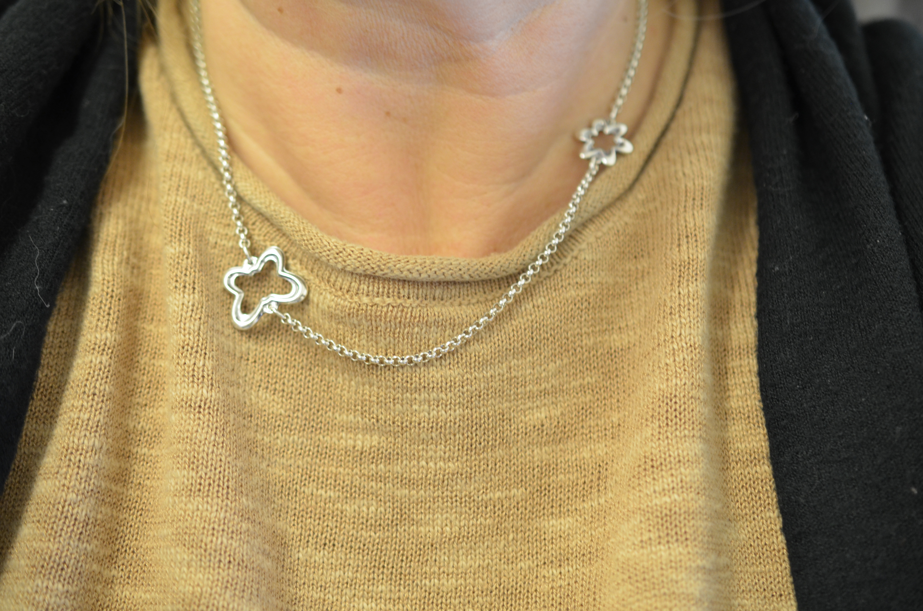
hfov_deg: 33.5
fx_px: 1535
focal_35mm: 60
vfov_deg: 22.5
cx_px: 462
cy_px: 306
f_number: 3.2
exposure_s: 1/40
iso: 800
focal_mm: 40
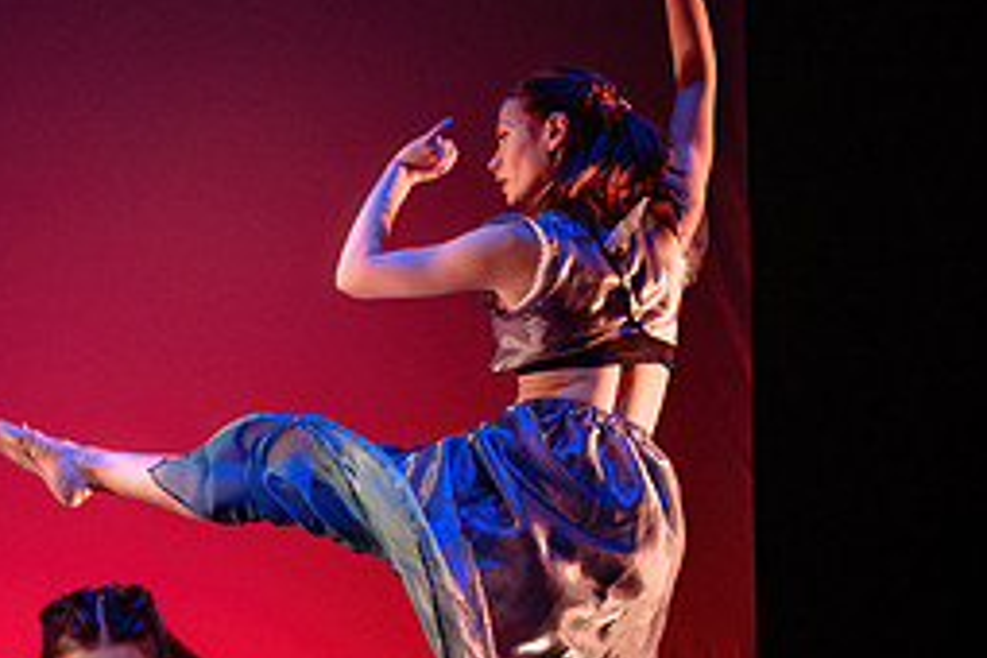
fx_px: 2056
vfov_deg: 17.3
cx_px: 32
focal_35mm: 75
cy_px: 801
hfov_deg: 25.8
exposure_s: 1/400
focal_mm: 24
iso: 1000
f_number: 1.4
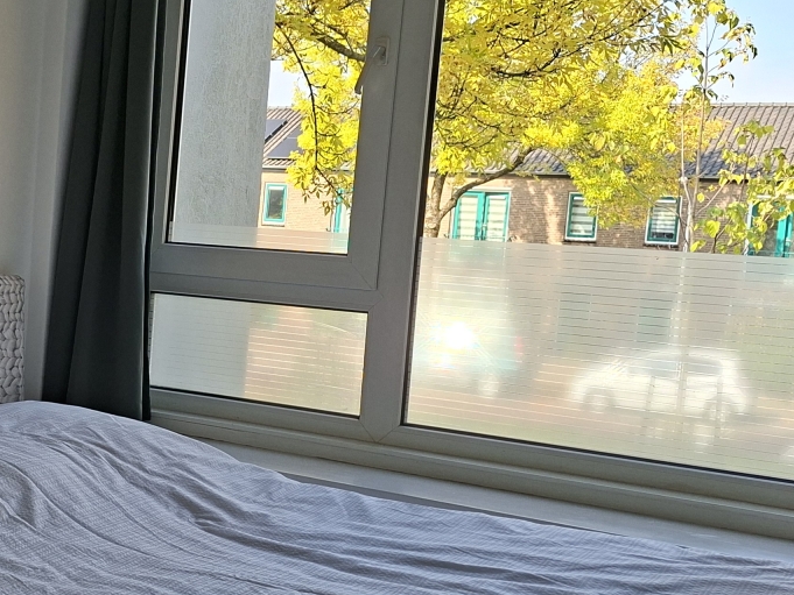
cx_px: 91
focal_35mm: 54
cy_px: 314
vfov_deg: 27.0
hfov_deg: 33.8
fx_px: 1239
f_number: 1.8
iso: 50
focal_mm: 5.54
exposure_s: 1/394
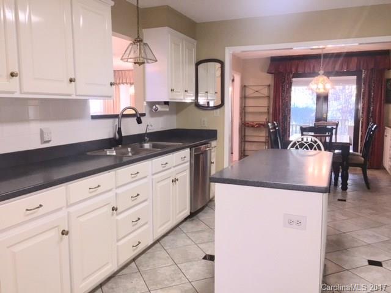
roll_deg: -0.9
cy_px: 146
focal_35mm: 29
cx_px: 196
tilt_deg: -7.6
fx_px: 328
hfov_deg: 61.7
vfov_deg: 48.2
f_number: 2.2
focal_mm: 4.15
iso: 50
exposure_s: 1/30
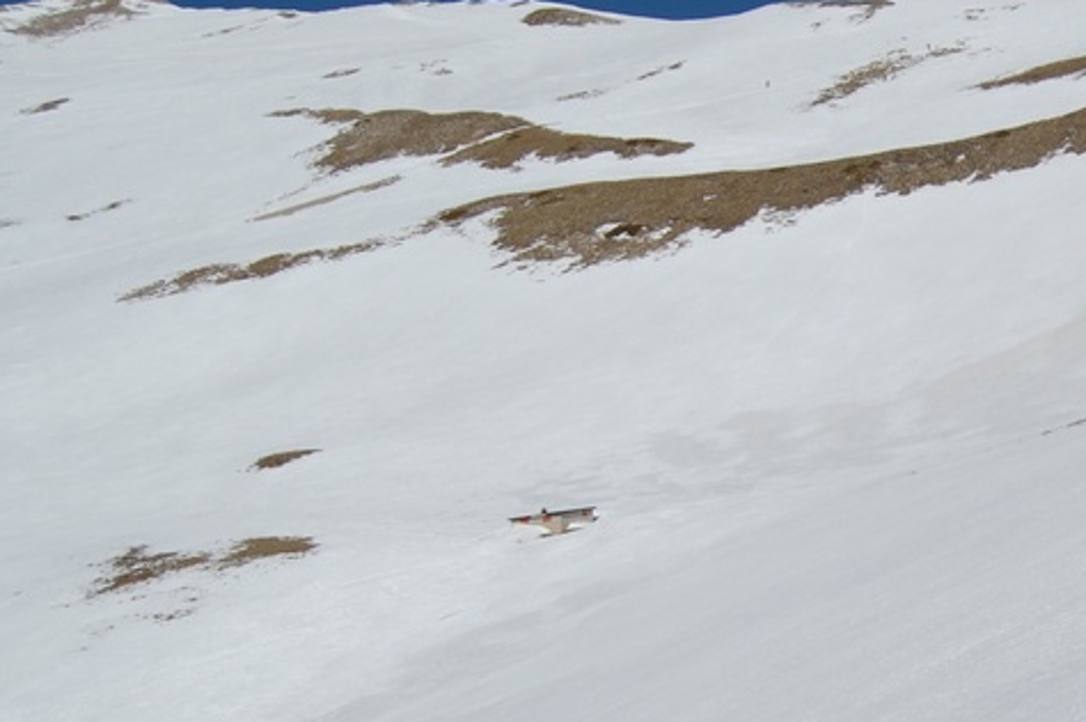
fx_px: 1808
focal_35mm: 60
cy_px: 493
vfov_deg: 22.5
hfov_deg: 32.7
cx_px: 835
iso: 200
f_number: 5
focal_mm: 18
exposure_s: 1/4000
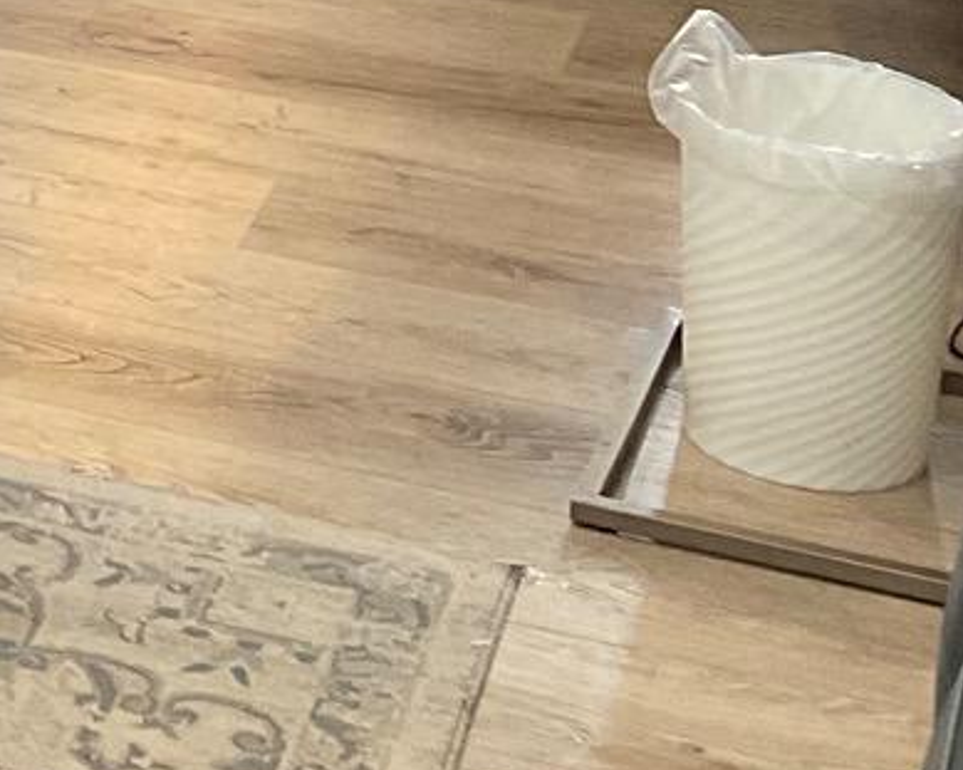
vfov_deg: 9.7
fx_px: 4246
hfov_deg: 11.7
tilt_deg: -11.0
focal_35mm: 149
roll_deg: -0.8
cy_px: -743
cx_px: -916
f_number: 1.8
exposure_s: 1/60
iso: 100
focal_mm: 3
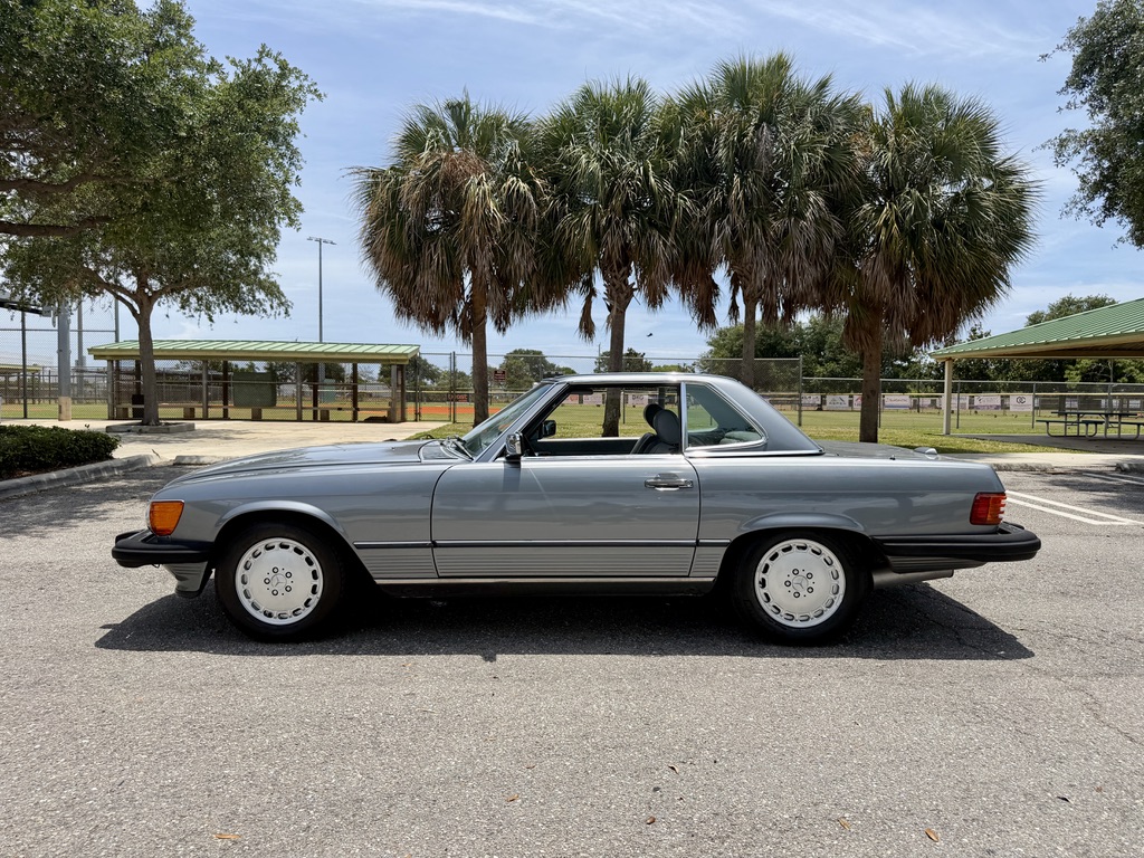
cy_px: 429
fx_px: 793
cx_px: 572
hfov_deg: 71.6
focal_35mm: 24
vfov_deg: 56.8
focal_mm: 6.76
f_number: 1.78
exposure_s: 1/5714
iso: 80
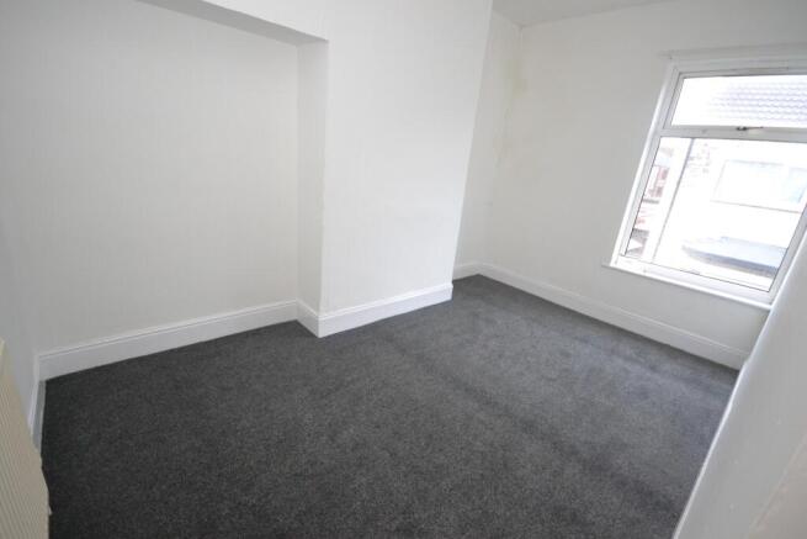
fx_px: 336
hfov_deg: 100.4
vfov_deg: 77.4
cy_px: 270
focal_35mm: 15
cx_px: 404
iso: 3200
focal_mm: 10
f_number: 4
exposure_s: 1/30
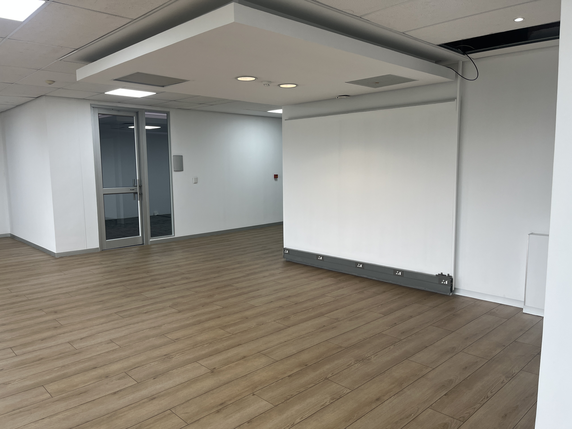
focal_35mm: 26
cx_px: 286
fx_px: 430
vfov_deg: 53.1
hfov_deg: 67.3
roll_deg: -0.4
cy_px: 214
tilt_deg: -6.5
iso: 40
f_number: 1.6
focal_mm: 5.1
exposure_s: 1/100
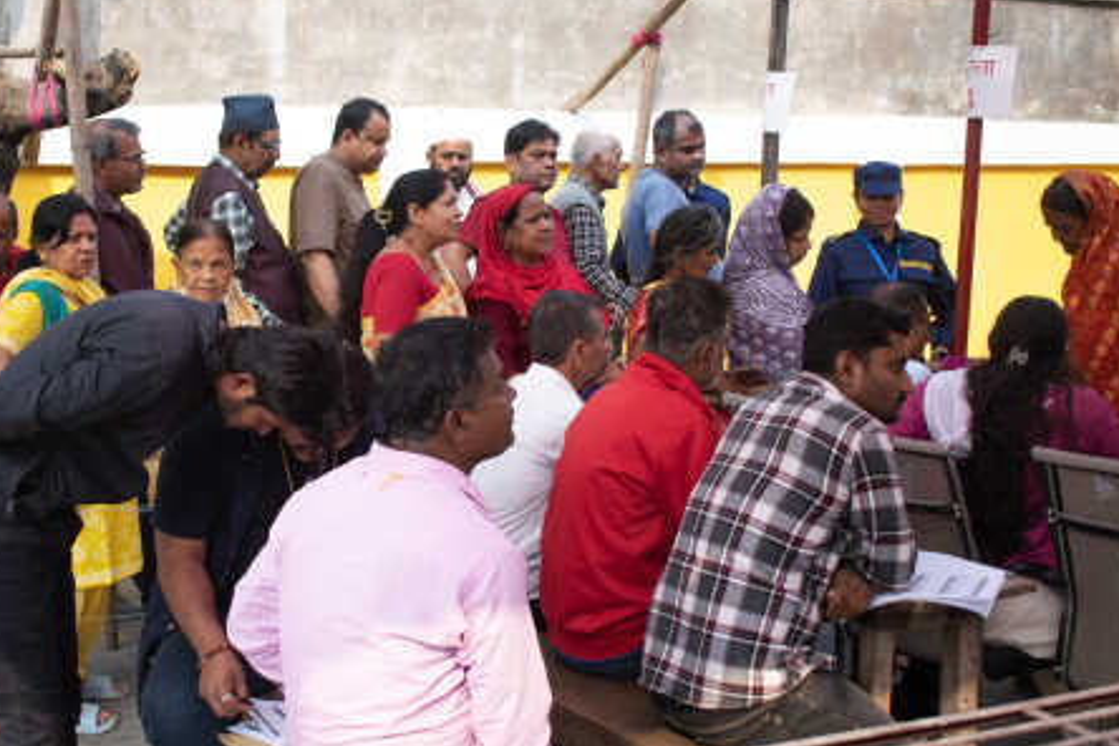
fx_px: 1575
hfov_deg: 38.8
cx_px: 393
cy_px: 350
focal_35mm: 51
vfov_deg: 26.6
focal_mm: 25
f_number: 4
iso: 200
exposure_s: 1/500
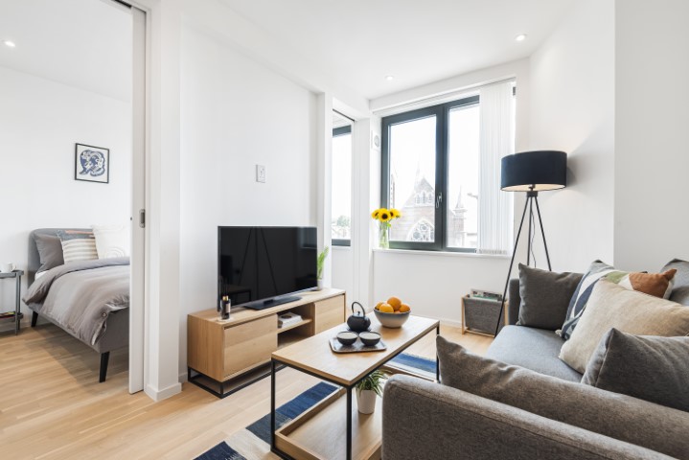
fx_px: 306
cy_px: 230
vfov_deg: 73.8
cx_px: 344
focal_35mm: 16
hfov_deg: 96.7
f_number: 10
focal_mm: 16
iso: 320
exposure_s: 1/15
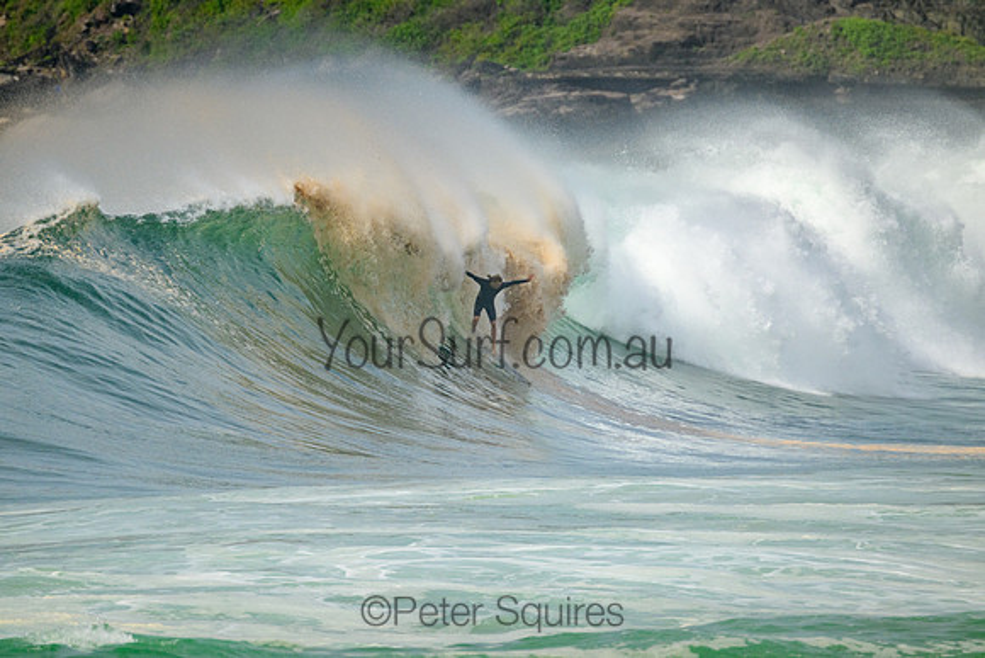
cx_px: 492
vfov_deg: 1.7
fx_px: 21893
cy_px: 329
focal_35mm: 800
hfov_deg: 2.6
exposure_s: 1/2500
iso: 900
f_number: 11
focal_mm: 800
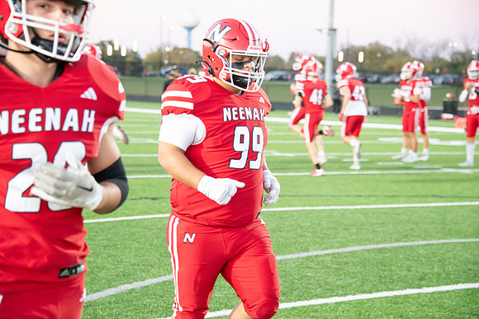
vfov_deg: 13.7
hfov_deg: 20.4
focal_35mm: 100
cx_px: 240
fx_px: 1331
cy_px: 160
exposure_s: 1/400
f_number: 5.6
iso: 8000
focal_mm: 100
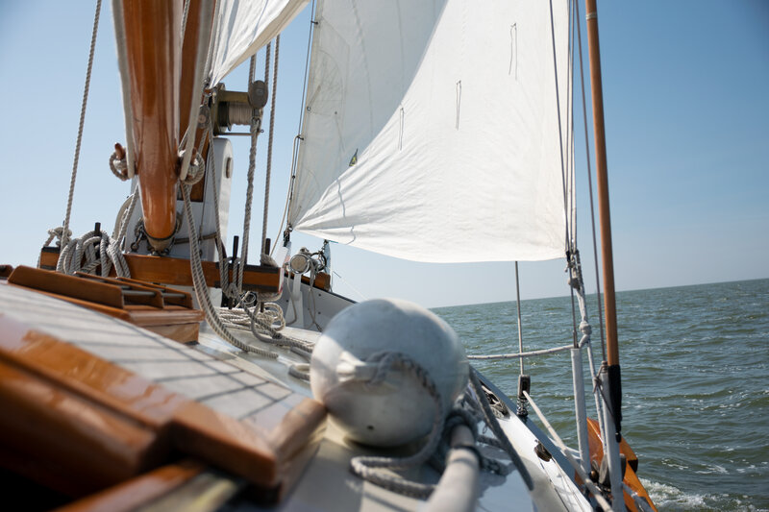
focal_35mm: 39
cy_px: 256
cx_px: 384
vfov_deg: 34.2
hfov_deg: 49.6
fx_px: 833
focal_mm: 26
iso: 100
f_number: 3.2
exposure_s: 1/2500
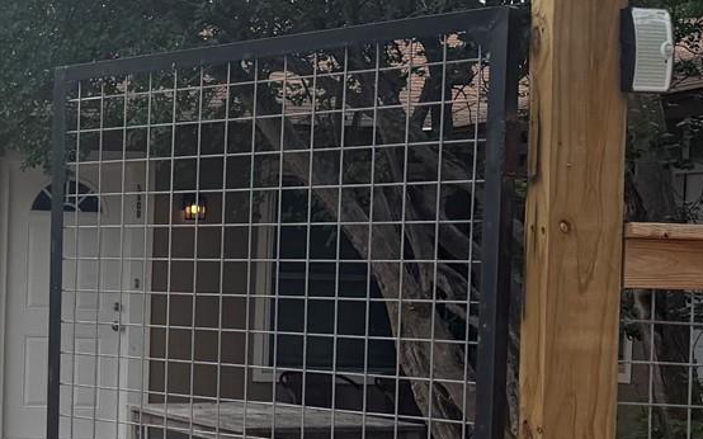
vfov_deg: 13.9
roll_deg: -1.8
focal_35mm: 94
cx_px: -245
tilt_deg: -1.9
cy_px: 324
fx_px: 1801
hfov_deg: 20.0
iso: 80
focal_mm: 6.76
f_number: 1.78
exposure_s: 1/2232
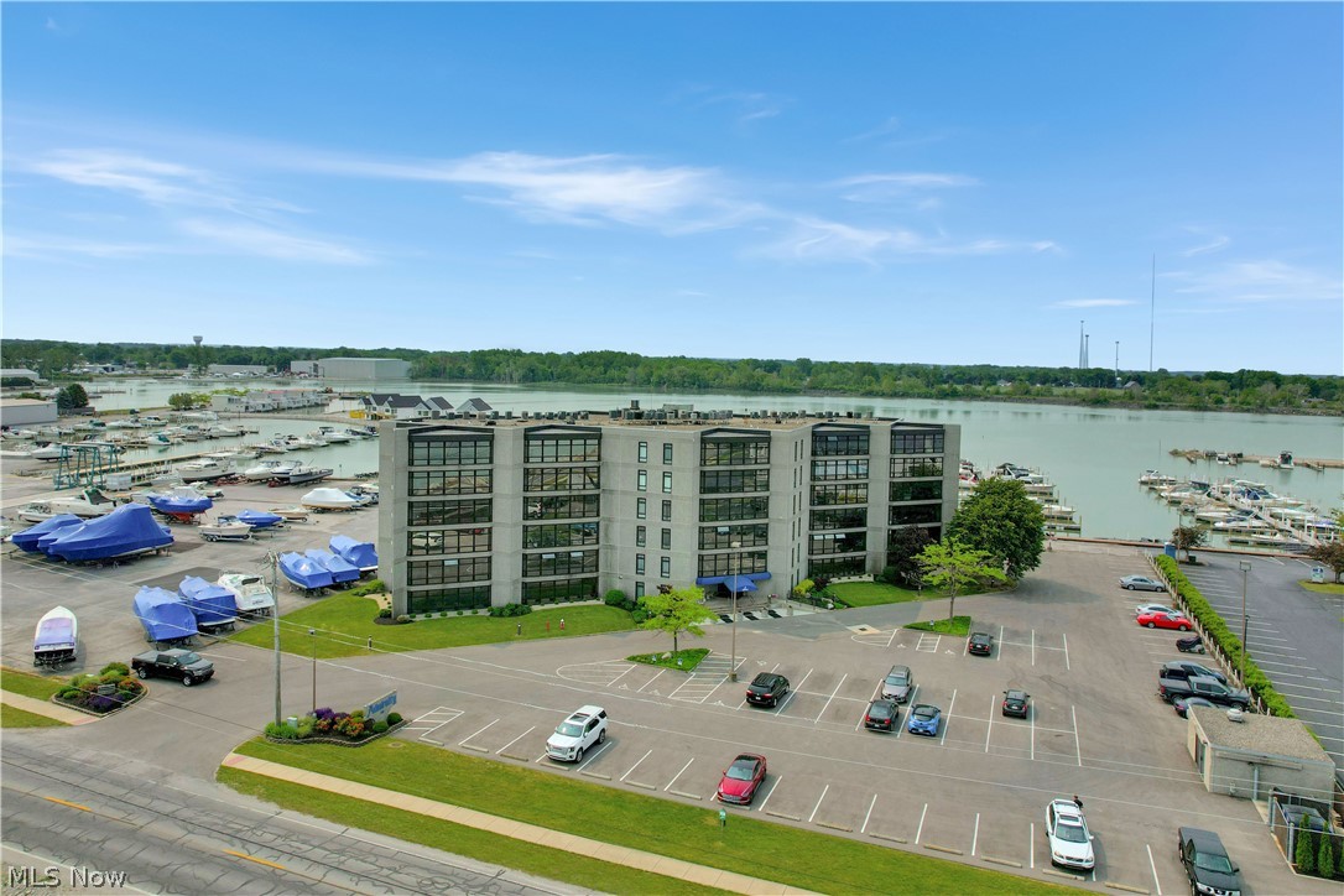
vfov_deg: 57.2
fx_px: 821
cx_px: 672
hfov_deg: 78.6
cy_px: 448
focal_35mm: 22
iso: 110
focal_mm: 8.38
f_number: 2.8
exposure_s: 1/1000
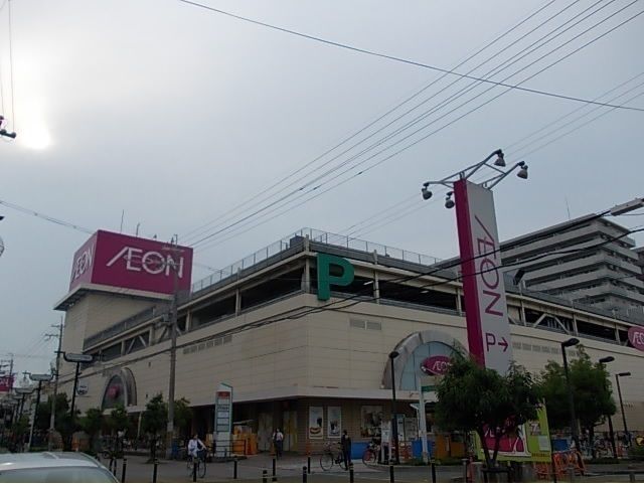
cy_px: 242
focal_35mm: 28
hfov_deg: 63.4
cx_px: 322
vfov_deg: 49.8
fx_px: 521
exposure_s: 1/250
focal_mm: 4
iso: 80
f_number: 5.4
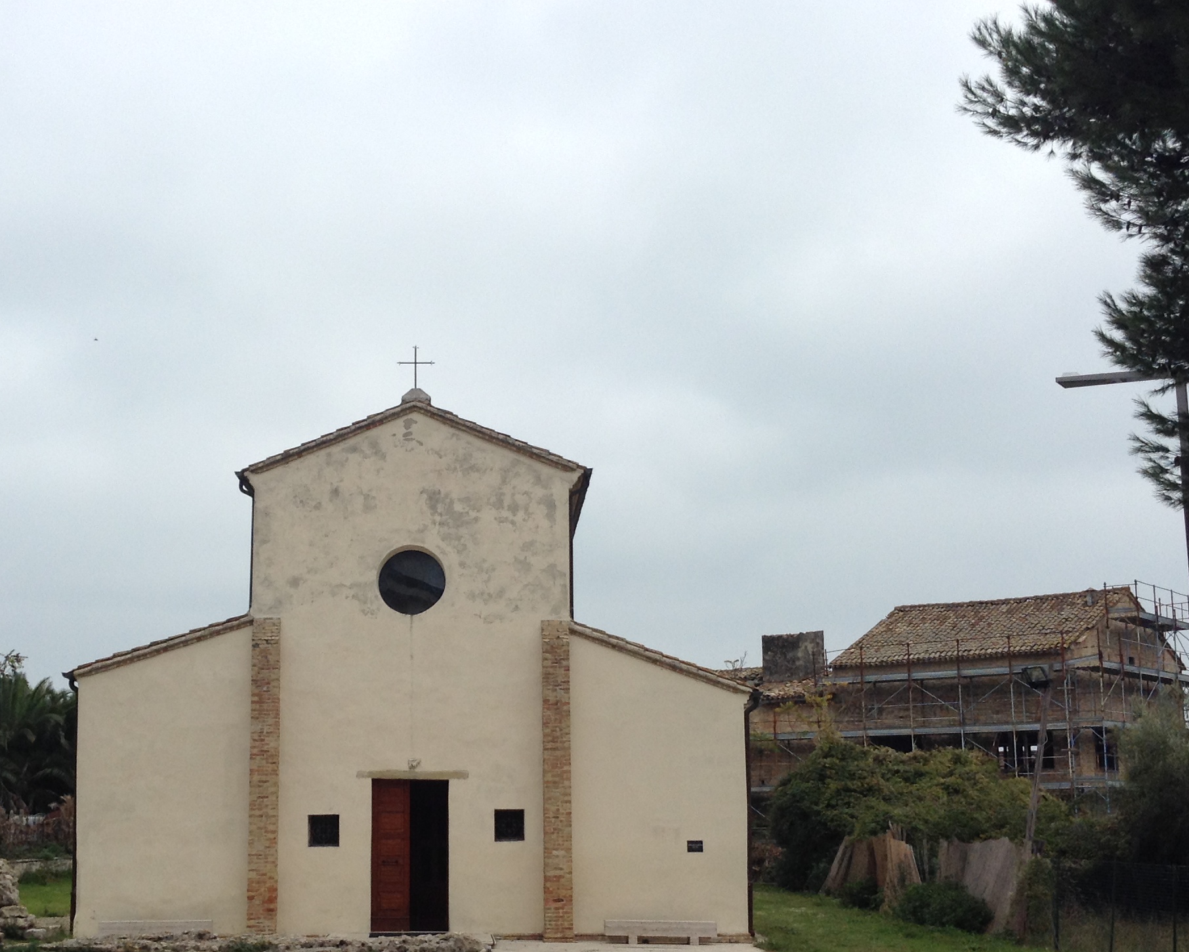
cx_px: 446
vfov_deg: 32.6
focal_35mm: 46
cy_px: 586
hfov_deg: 40.1
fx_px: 1619
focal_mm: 3.3
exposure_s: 1/783
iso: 32
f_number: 2.4
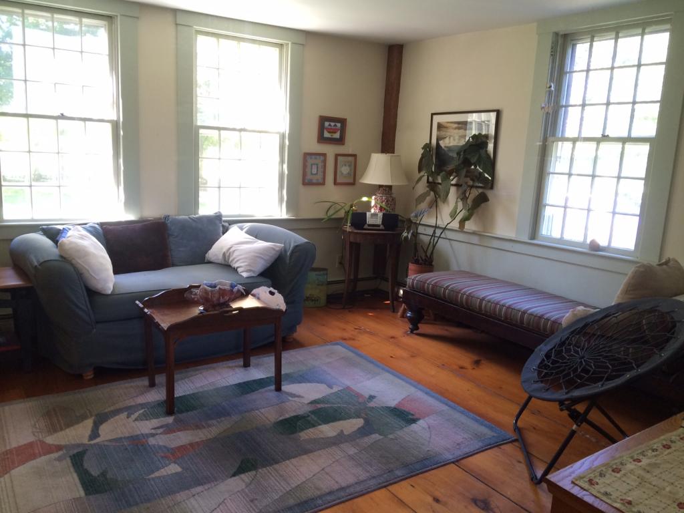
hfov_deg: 61.7
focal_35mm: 29
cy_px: 256
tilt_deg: -9.9
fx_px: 573
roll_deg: -2.8
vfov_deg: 48.2
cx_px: 342
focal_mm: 4.15
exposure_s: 1/30
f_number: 2.2
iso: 100
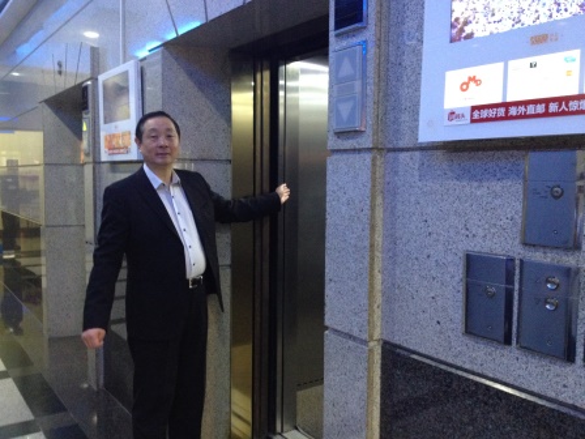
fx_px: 591
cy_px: 220
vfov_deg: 40.7
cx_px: 292
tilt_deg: -8.7
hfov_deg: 52.6
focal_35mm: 35
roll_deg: -1.2
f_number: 2.4
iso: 320
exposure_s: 1/20
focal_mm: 4.28
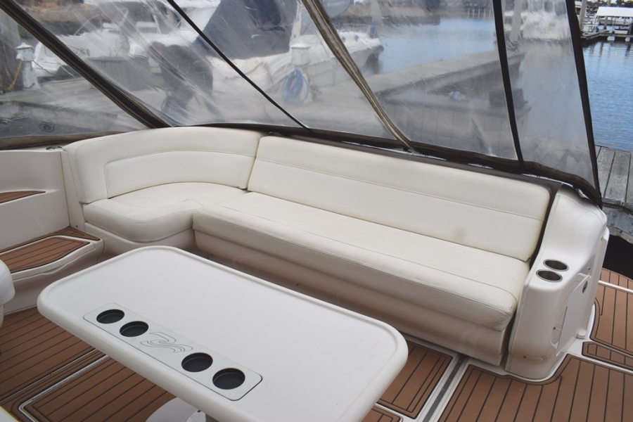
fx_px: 475
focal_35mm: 27
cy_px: 211
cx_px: 316
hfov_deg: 67.4
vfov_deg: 47.9
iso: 200
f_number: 10
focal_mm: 18
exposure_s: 1/400
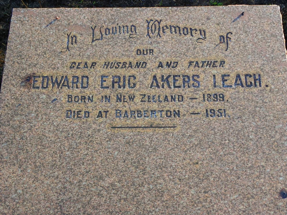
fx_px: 431
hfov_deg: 36.8
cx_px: 144
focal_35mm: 52
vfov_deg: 28.0
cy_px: 108
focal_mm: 9.2
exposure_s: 1/100
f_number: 3.5
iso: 64
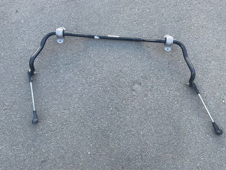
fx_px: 189
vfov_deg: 48.2
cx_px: 113
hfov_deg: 61.7
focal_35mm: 29
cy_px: 85
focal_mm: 3
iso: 20
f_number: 1.8
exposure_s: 1/122
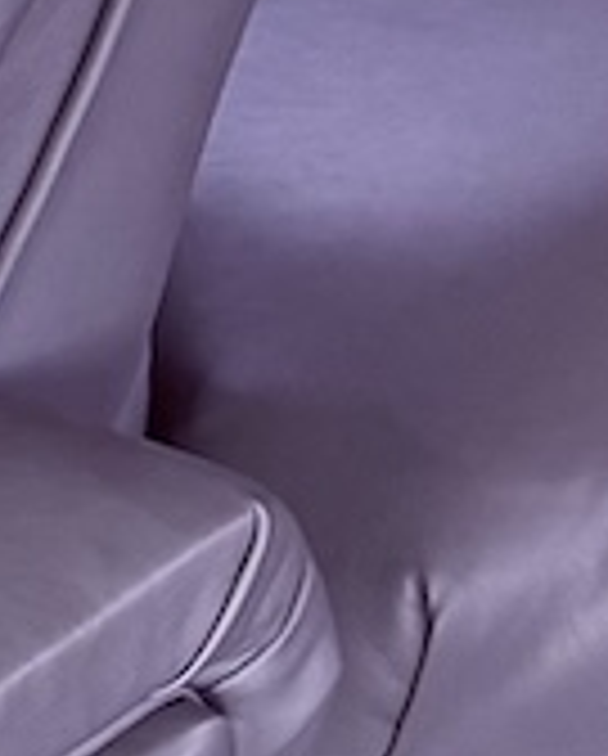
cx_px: -1540
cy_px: 956
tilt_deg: -33.2
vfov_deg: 9.4
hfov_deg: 6.6
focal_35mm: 201
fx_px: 4509
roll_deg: +9.0
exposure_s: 1/261
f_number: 1.6
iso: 64
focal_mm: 5.96
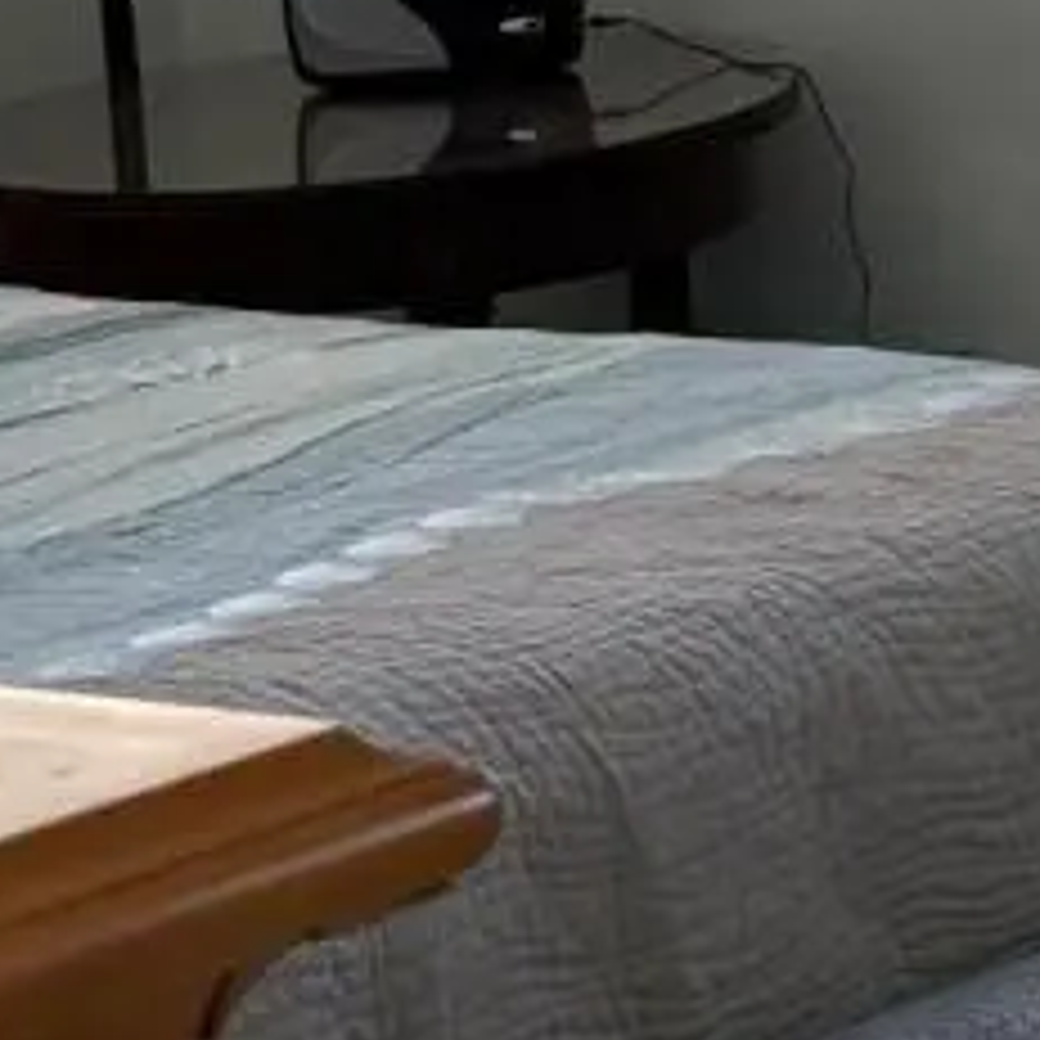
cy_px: -176
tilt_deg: -5.8
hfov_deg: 8.2
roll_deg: +3.3
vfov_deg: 8.7
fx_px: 6764
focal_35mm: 199
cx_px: 2292
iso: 125
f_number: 1.6
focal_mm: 5.96
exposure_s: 1/187
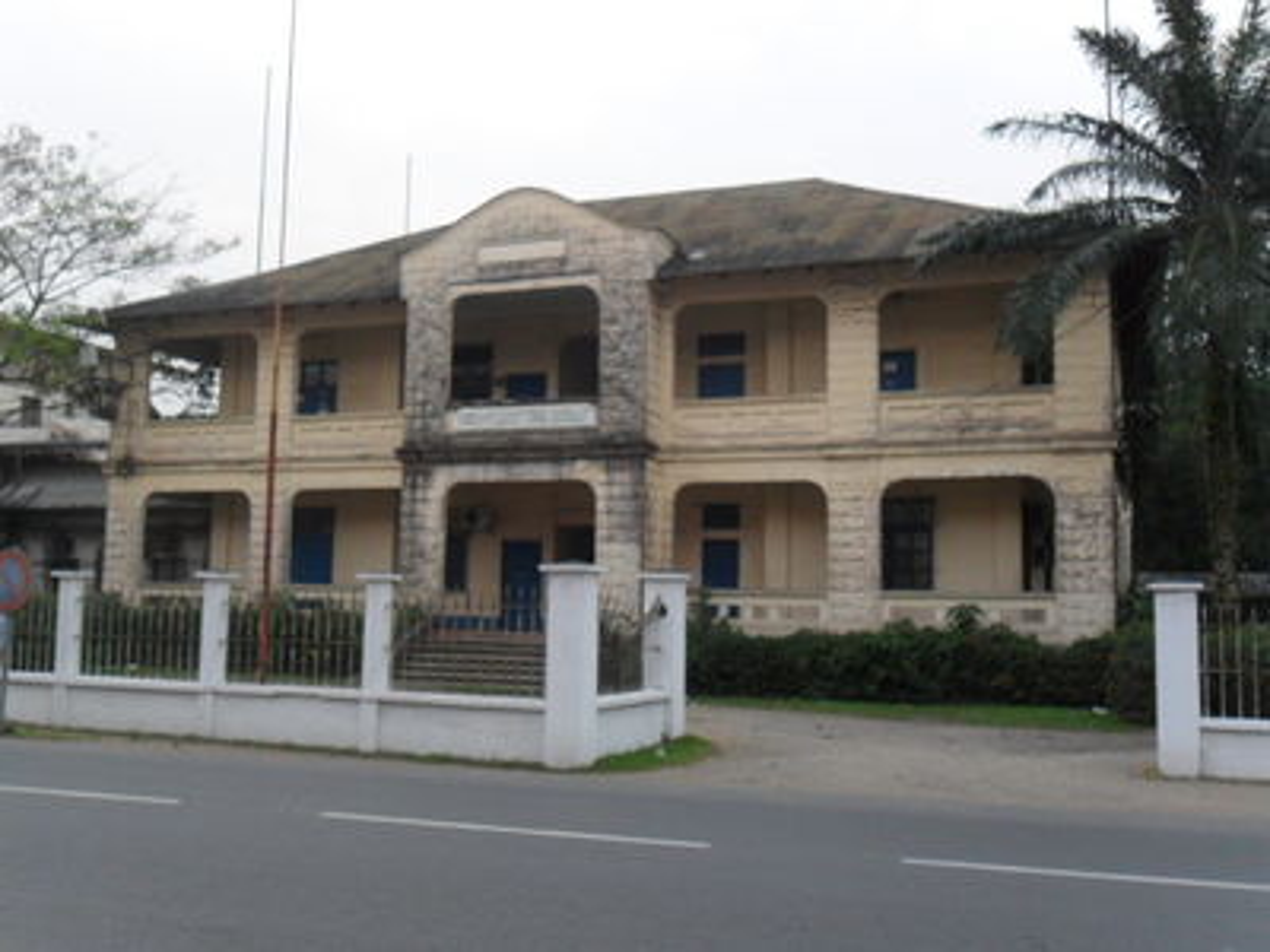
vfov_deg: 38.7
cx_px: 635
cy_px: 476
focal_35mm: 37
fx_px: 1357
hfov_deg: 50.1
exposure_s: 1/45
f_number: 4
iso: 200
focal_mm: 6.6
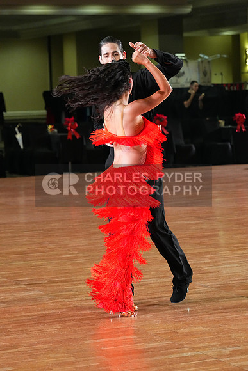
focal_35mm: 119
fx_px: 1229
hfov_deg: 11.5
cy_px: 186
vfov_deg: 17.2
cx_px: 124
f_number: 5.6
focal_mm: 119
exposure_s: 1/400
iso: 8000
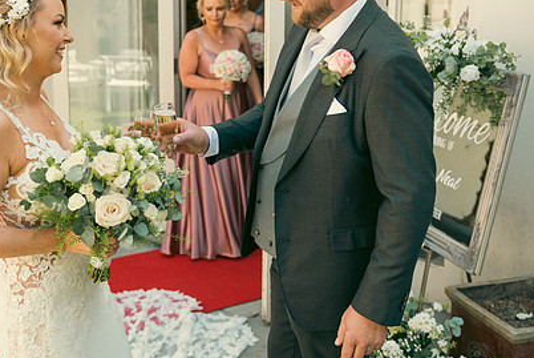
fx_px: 728
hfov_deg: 40.2
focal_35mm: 49
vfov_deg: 27.4
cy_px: 118
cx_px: 232
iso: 100
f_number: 3.5
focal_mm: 34
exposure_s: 1/250
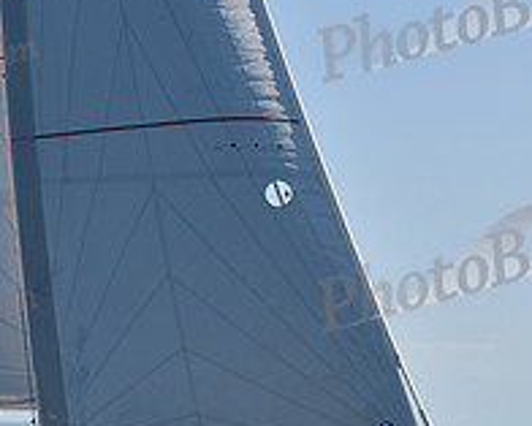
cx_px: 179
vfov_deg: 7.9
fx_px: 3056
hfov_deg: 9.9
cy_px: 441
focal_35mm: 194
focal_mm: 70
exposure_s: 1/1250
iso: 250
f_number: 4
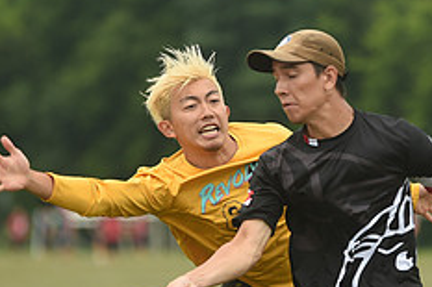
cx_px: 311
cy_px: 195
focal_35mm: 398
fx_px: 4772
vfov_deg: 3.4
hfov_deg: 5.2
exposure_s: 1/1000
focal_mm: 160
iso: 250
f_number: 2.8
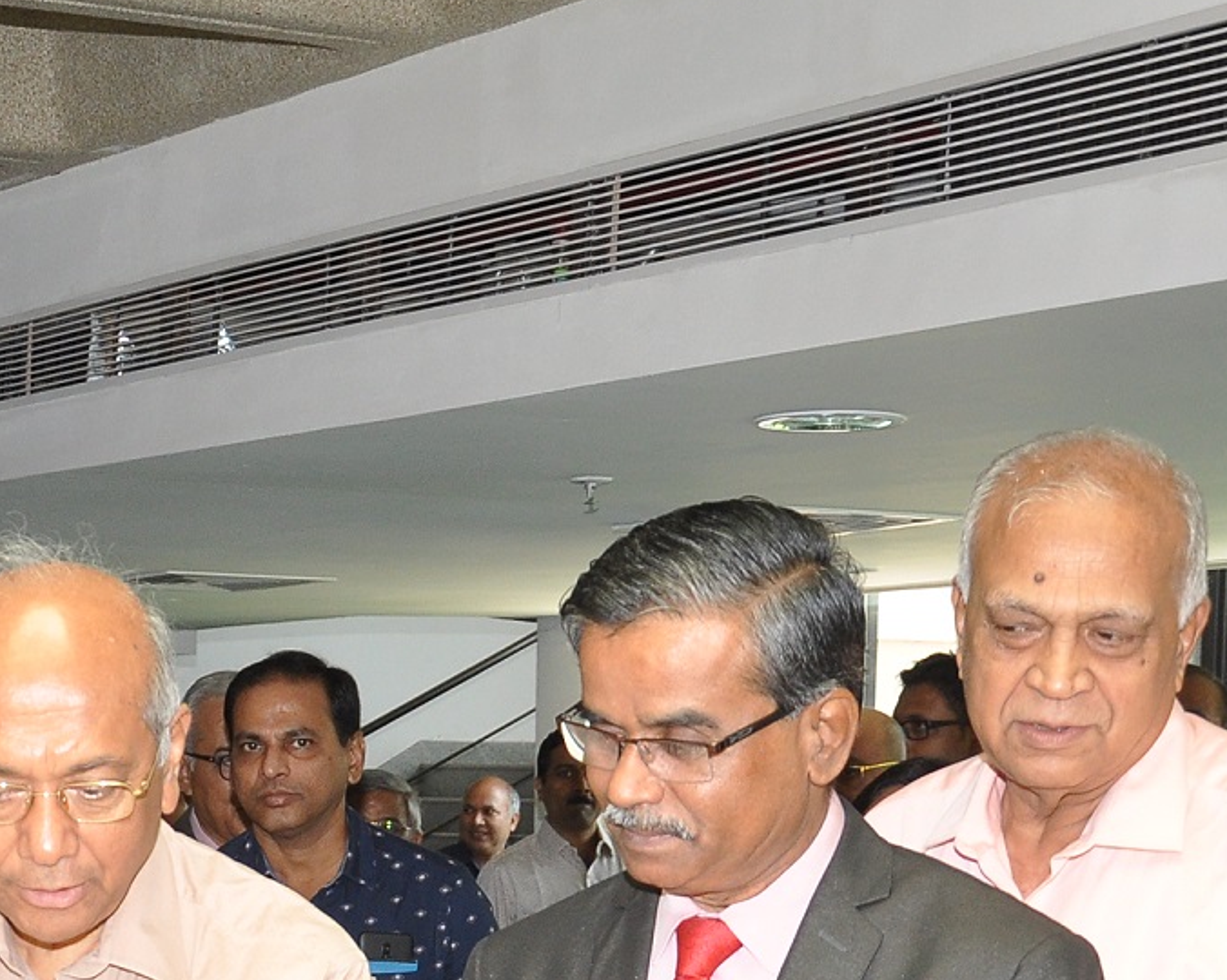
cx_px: 60
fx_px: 3811
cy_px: 1243
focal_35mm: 105
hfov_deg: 17.9
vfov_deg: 14.1
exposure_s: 1/125
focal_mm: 24
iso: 640
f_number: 5.6
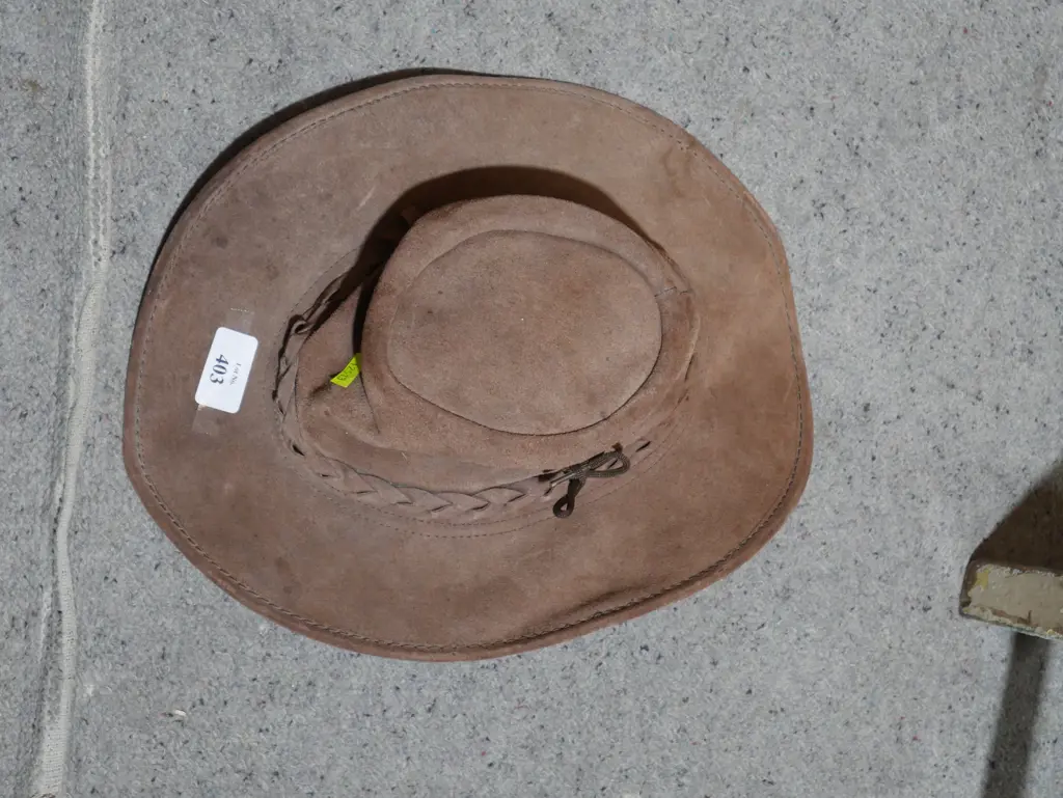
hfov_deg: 23.3
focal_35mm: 84
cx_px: 532
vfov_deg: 17.6
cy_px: 399
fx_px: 2581
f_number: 5.6
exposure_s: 1/100
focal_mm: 42
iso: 1600
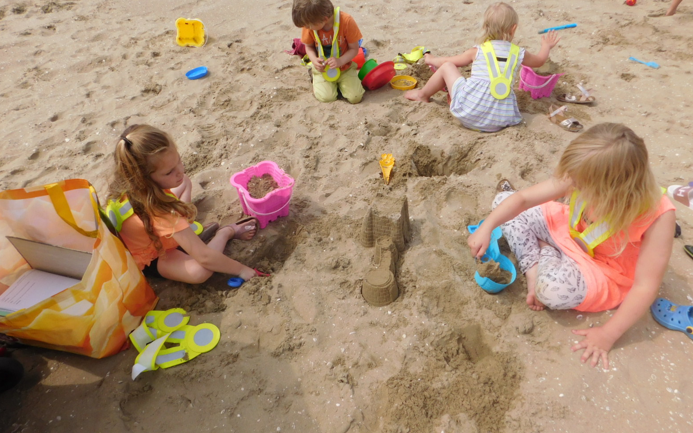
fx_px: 472
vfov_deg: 49.2
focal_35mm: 25
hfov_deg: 72.5
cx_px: 352
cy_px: 188
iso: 125
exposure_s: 1/640
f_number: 6
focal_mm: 4
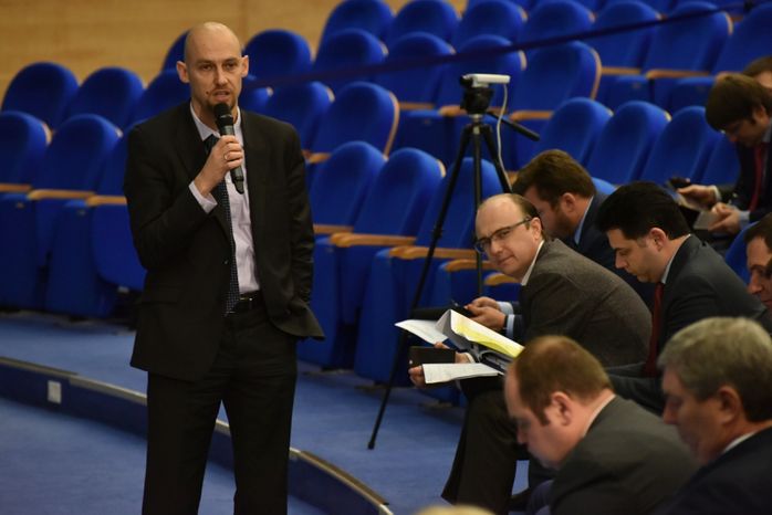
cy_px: 258
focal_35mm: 195
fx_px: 4183
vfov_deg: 7.1
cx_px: 386
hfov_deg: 10.5
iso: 2500
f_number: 5.6
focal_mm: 195
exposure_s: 1/60
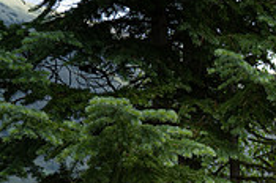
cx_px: 445
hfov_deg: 17.3
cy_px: 285
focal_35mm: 103
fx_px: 788
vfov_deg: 12.5
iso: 250
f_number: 4
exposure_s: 1/640
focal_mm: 31
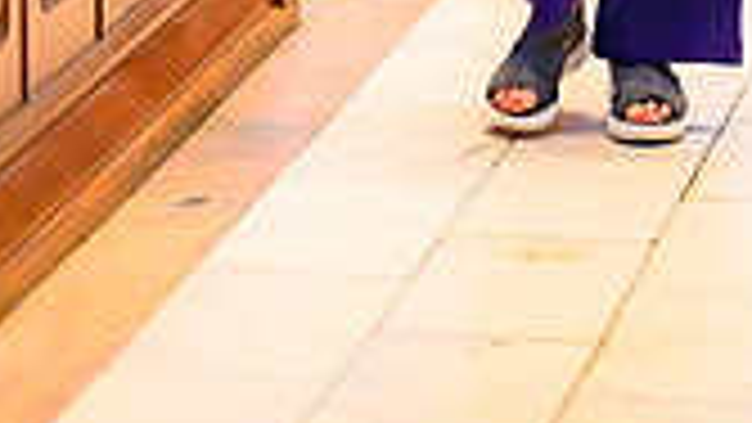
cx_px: 410
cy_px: -549
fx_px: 5903
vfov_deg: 4.0
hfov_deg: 7.3
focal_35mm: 296
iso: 900
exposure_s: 1/100
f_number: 1.4
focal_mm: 105
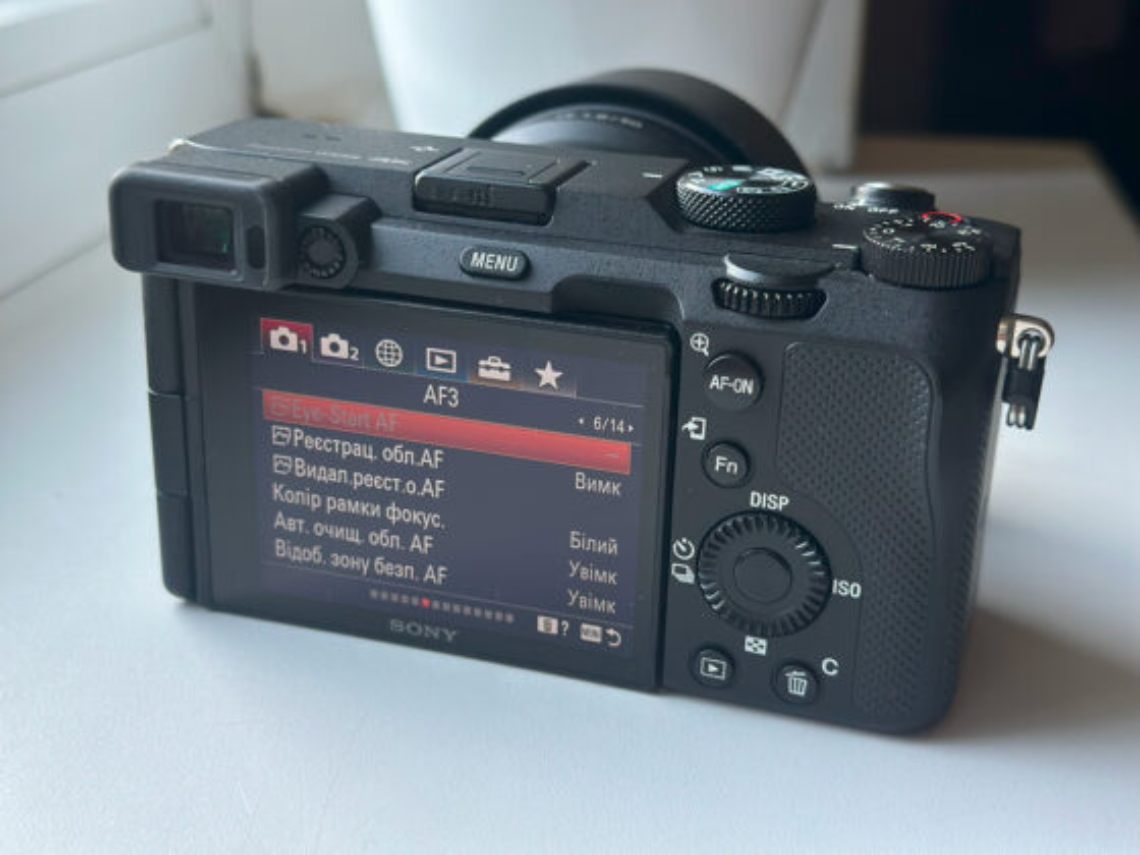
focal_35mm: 48
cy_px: 428
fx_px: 1581
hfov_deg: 39.7
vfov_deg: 30.3
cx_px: 570
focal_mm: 6.86
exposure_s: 1/172
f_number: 1.78
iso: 100
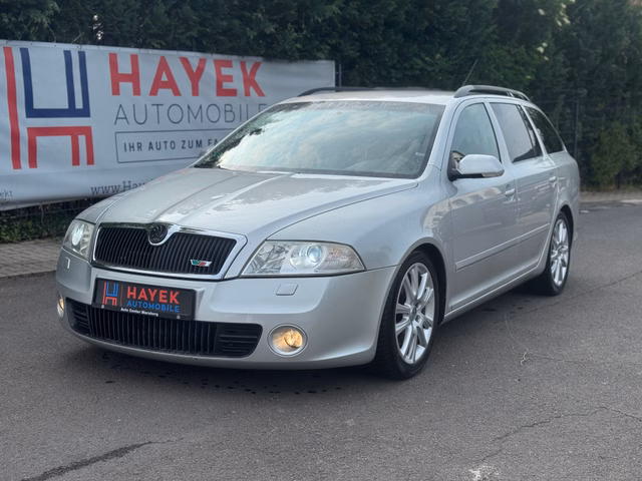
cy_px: 240
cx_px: 321
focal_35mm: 48
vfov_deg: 30.3
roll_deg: +1.6
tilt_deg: -9.4
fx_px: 890
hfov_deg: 39.7
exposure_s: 1/3257
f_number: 1.78
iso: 64
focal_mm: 6.76
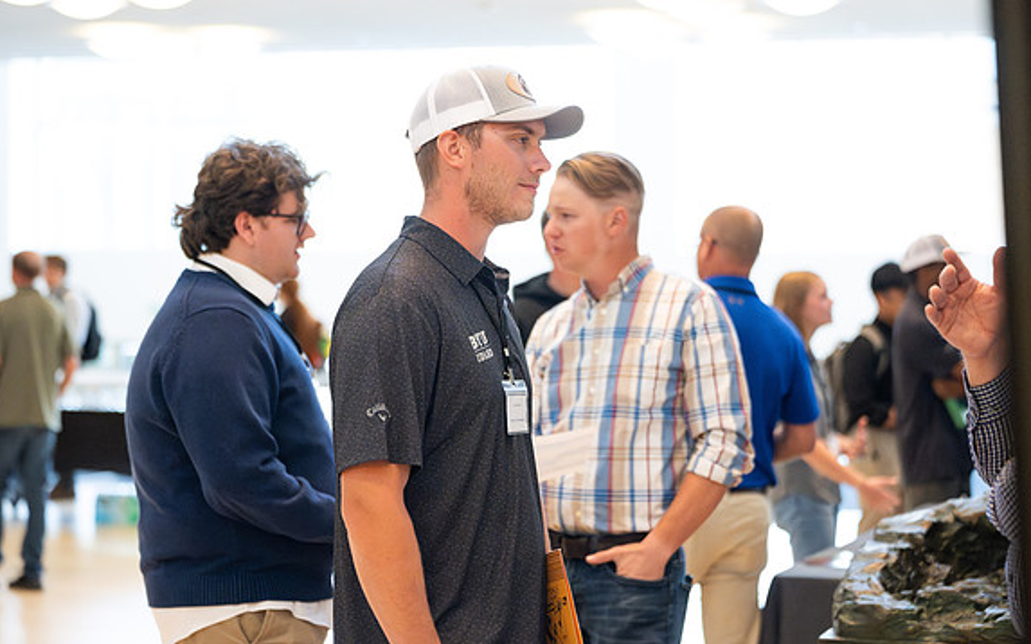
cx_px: 480
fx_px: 2472
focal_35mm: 88
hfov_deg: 23.6
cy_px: 328
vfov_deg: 14.8
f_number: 2.8
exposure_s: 1/800
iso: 6400
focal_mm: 80
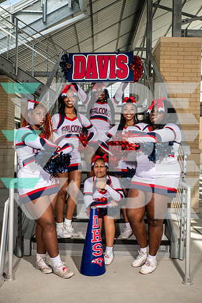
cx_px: 101
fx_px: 337
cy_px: 152
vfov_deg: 48.5
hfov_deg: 33.4
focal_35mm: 40
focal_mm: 40
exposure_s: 1/320
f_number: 7.1
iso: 200
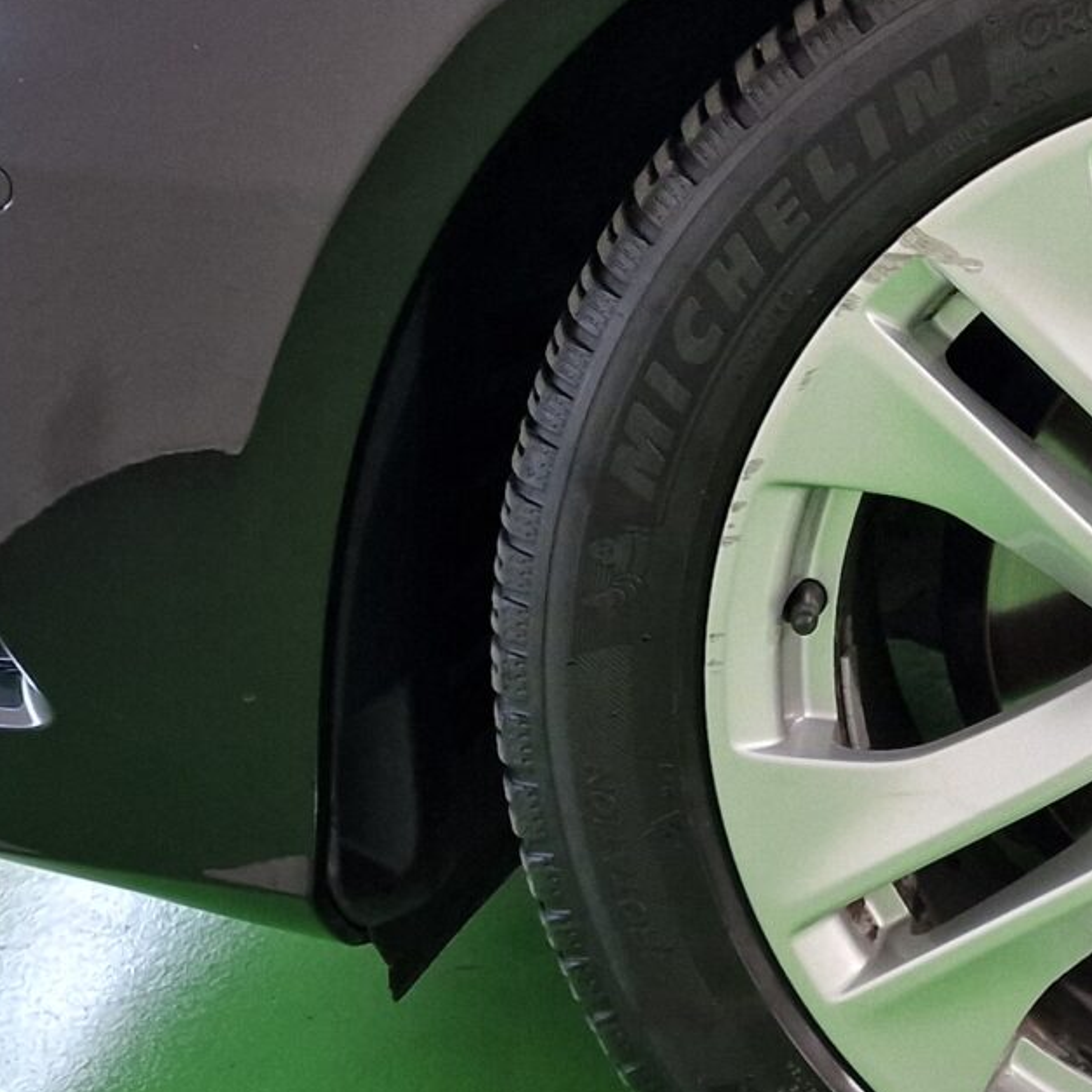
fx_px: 2962
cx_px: 1459
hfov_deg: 19.2
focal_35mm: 83
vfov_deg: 20.7
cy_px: 294
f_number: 1.8
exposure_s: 1/100
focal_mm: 6.4
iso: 160
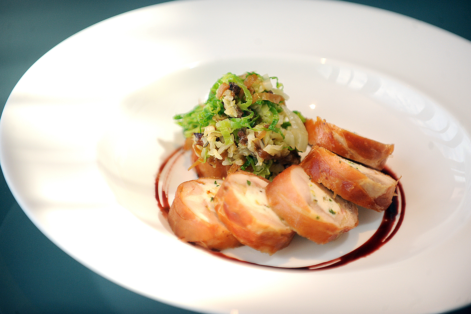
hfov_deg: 10.3
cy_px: 157
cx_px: 236
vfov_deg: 6.9
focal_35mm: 200
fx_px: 2615
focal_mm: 200
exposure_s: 1/640
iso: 1100
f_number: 2.8
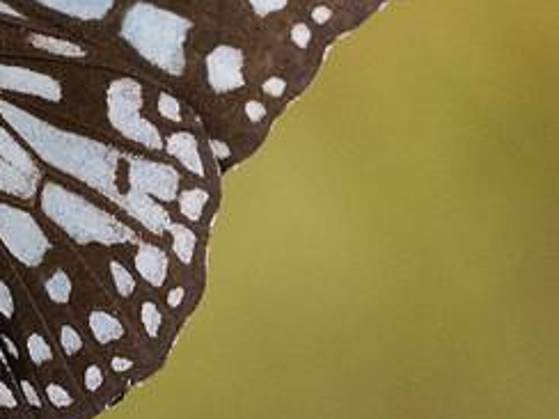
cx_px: 194
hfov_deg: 1.3
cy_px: -182
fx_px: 23900
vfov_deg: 1.0
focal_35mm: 1480
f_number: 6.3
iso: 800
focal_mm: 150
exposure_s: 1/320
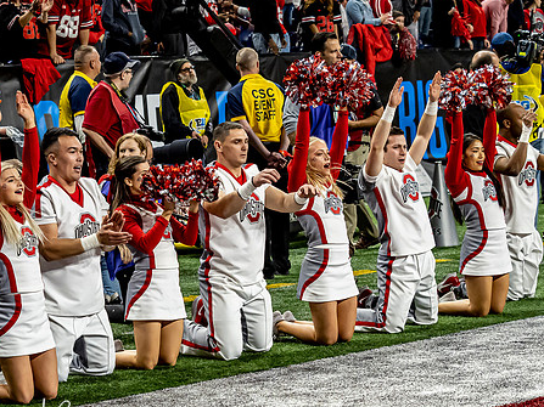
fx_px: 2090
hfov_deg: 14.8
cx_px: 236
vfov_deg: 11.1
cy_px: 209
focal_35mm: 133
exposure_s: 1/1000
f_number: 2.8
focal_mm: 40
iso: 1600
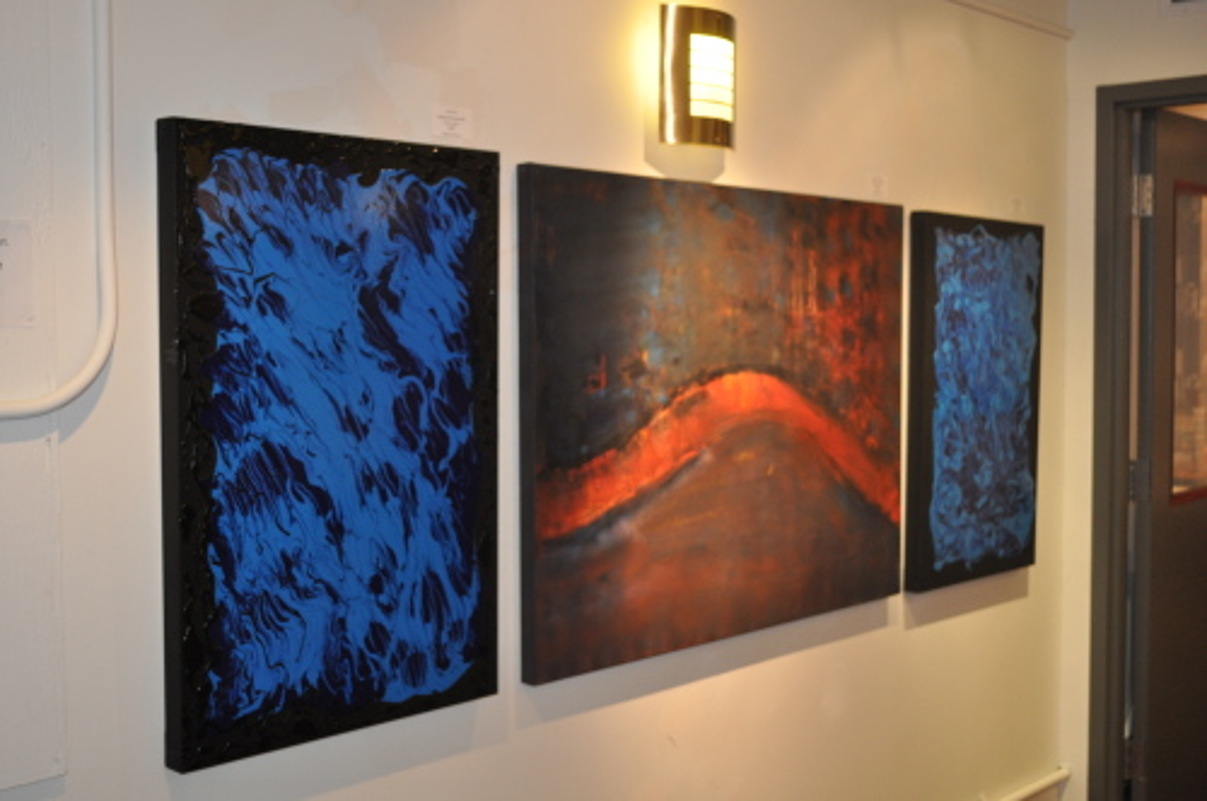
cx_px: 604
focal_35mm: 44
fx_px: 1457
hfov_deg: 45.0
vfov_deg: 30.8
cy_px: 400
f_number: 4.5
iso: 800
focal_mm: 29
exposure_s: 1/60
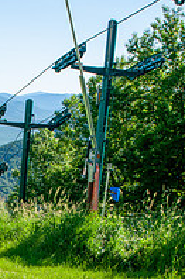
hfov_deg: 16.3
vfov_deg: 23.6
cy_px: 292
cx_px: 4
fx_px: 635
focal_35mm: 82
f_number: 8
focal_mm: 24
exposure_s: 1/400
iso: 200
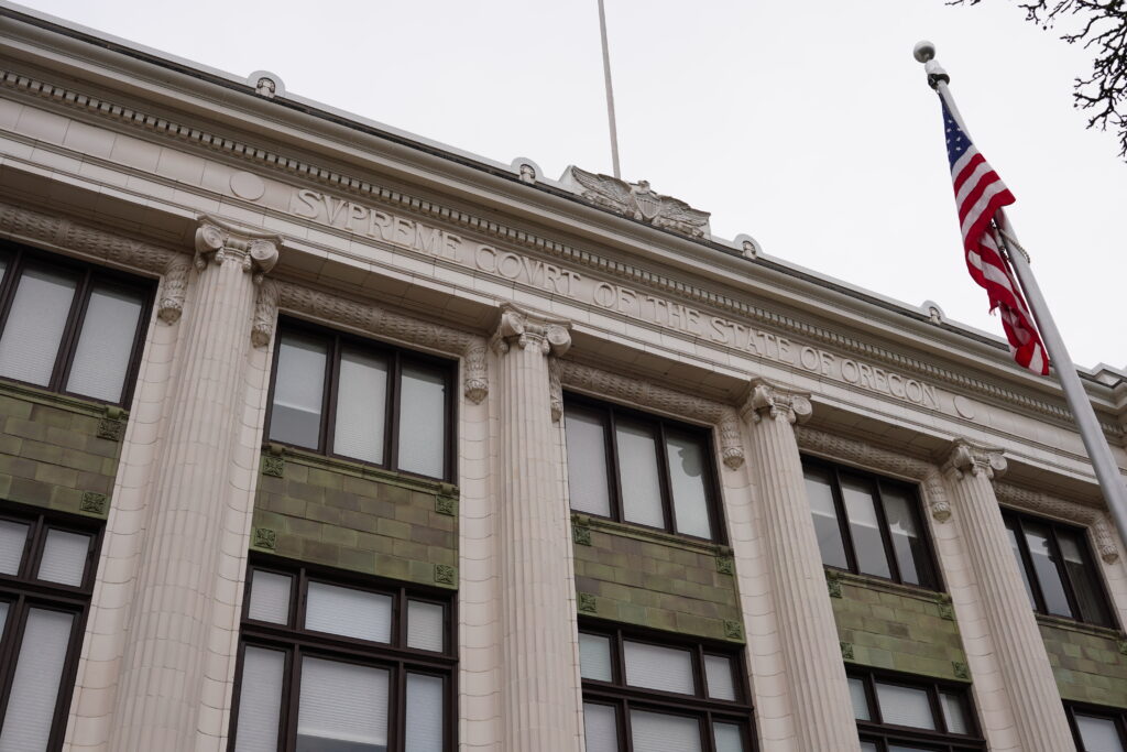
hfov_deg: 53.1
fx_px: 1127
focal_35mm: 36
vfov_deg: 36.9
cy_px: 376
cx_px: 564
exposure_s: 1/320
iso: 100
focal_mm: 24
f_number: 5.6
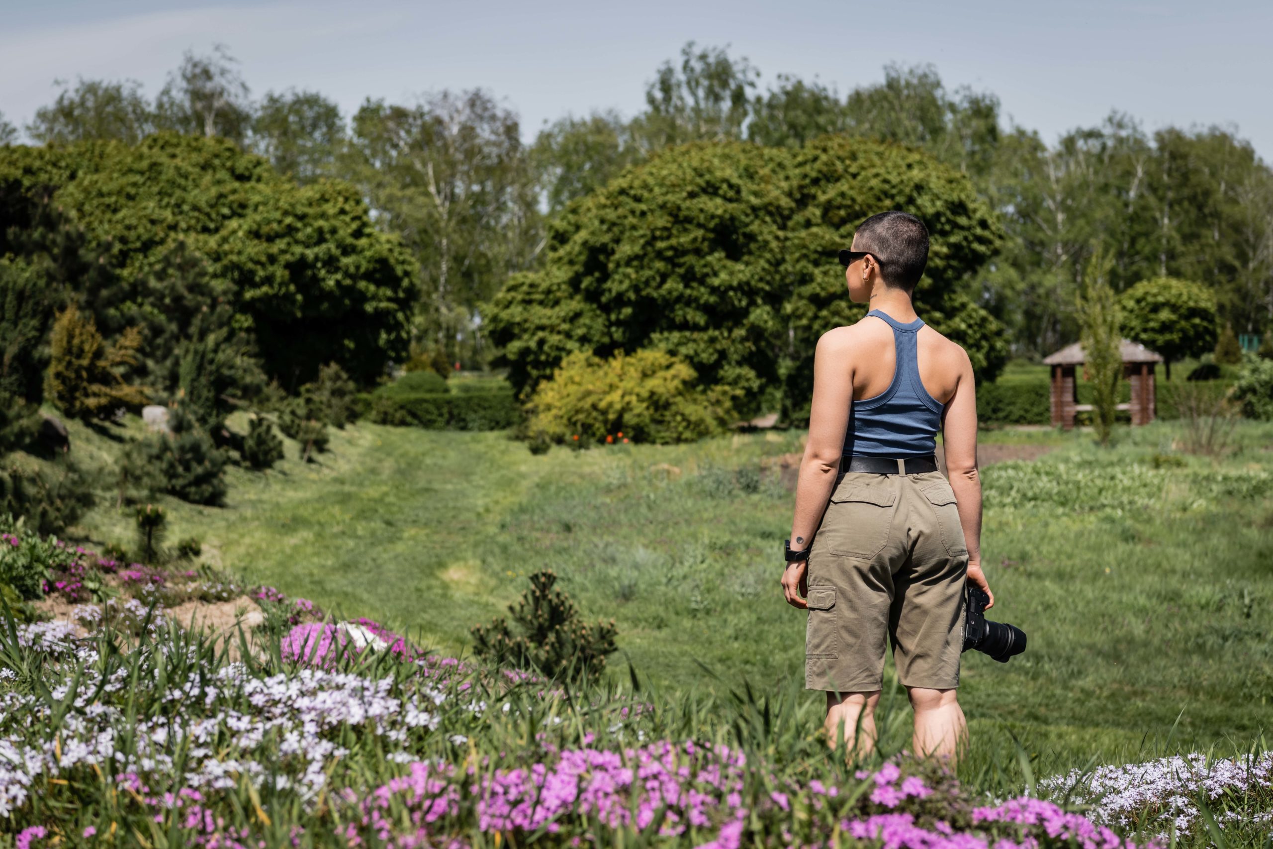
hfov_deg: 28.8
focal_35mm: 70
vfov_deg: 19.5
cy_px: 424
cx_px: 636
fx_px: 2475
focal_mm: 70
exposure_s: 1/800
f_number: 5
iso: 100
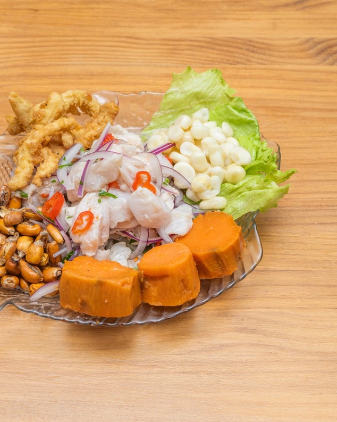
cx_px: 124
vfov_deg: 26.8
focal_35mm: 71
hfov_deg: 21.5
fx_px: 886
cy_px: 212
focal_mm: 50
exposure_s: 1/80
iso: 160
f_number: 8
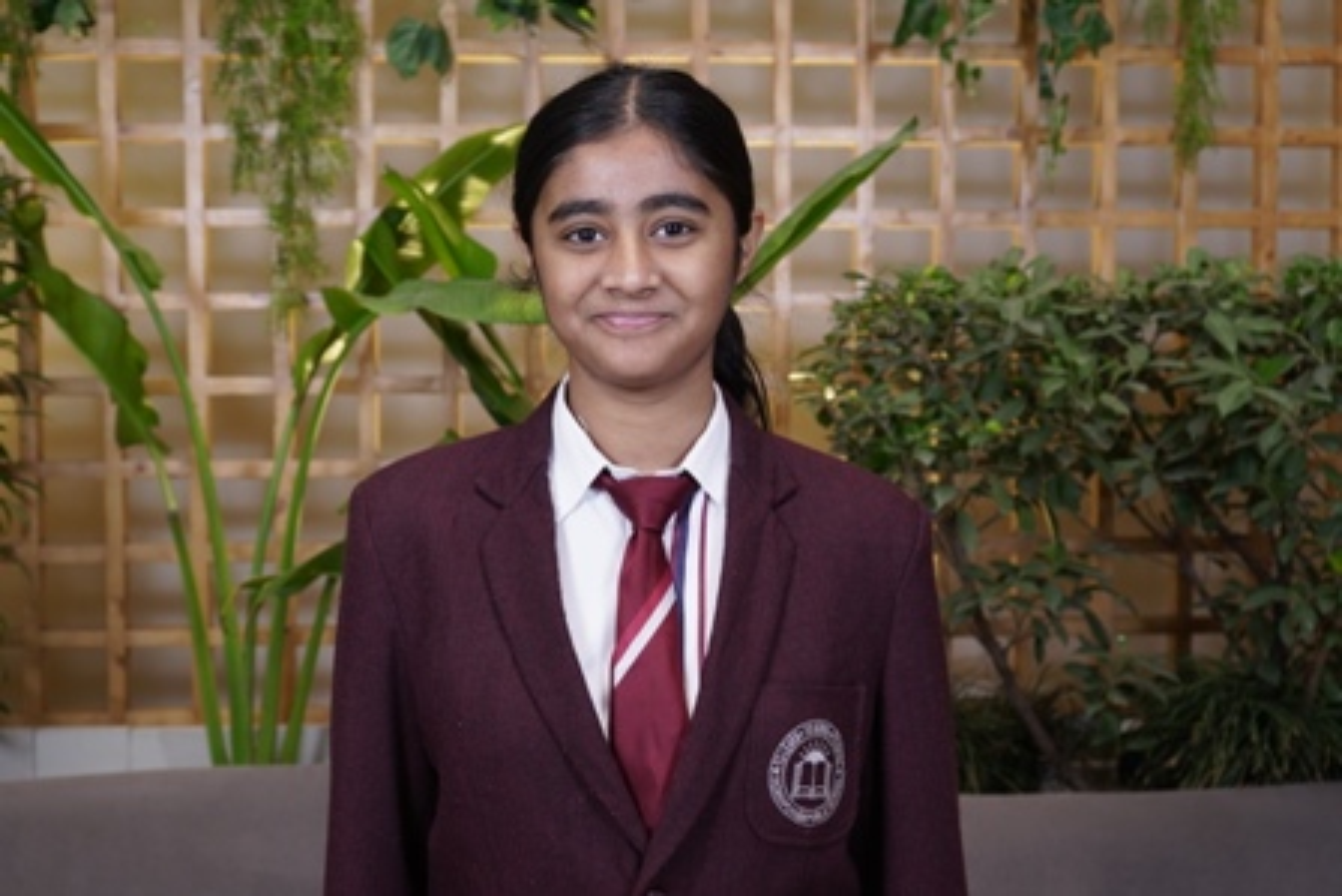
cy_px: 448
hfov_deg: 40.3
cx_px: 671
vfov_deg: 27.5
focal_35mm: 49
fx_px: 1827
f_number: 4
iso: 320
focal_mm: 33
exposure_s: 1/80
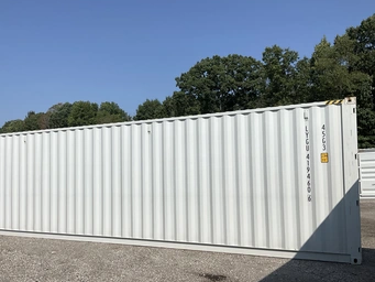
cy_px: 160
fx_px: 368
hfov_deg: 53.8
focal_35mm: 34
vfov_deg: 41.7
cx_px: 167
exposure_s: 1/4405
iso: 25
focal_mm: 3
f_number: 1.8
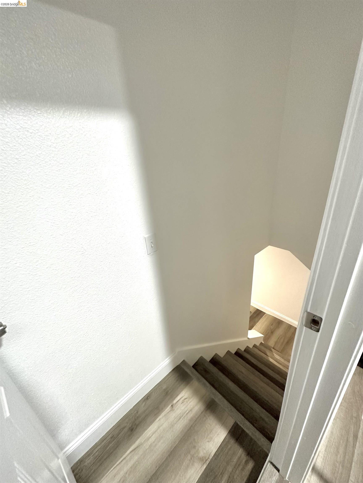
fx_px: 196
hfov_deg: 85.7
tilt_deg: -24.7
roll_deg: +5.6
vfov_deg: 102.1
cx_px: 182
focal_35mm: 14
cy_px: 242
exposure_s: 1/60
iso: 400
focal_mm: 2.22
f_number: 2.2
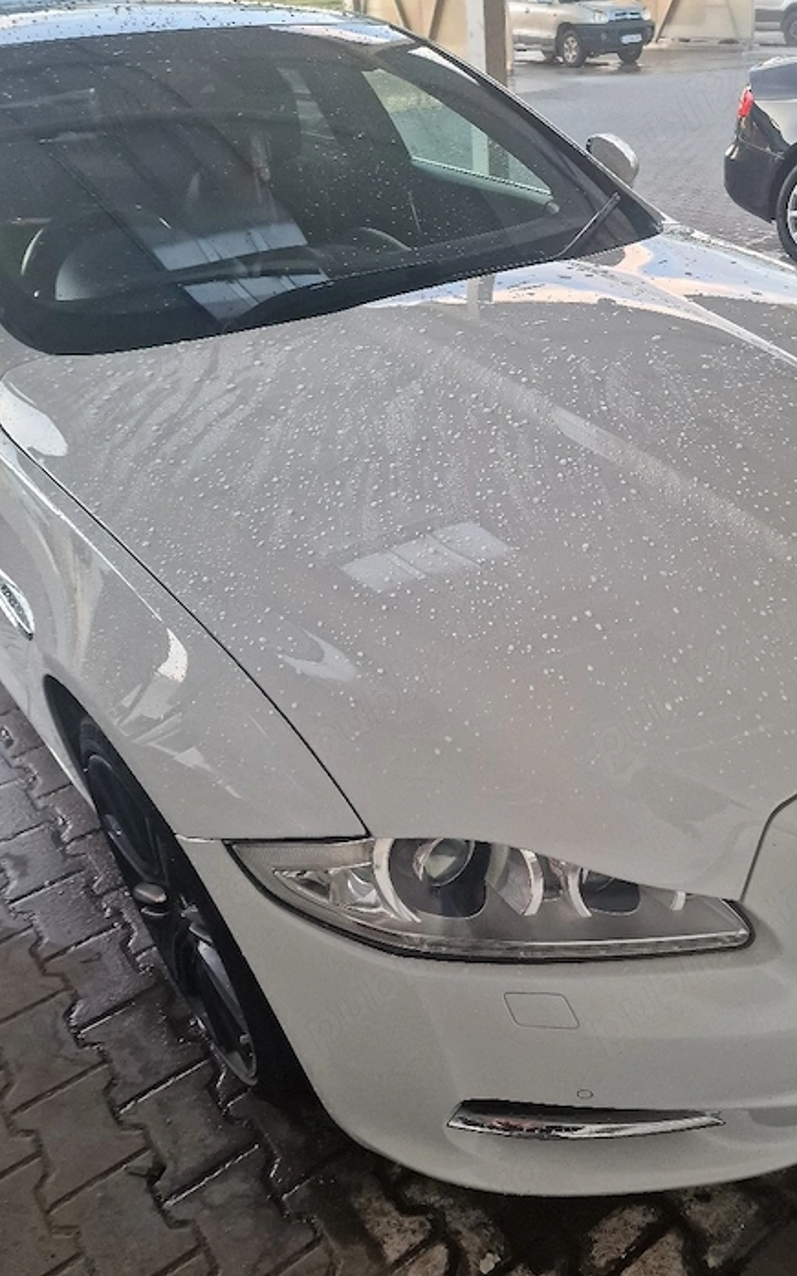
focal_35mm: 28
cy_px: 716
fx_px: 974
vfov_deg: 66.3
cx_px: 497
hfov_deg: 44.2
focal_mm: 6.4
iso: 200
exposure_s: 1/100
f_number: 1.8
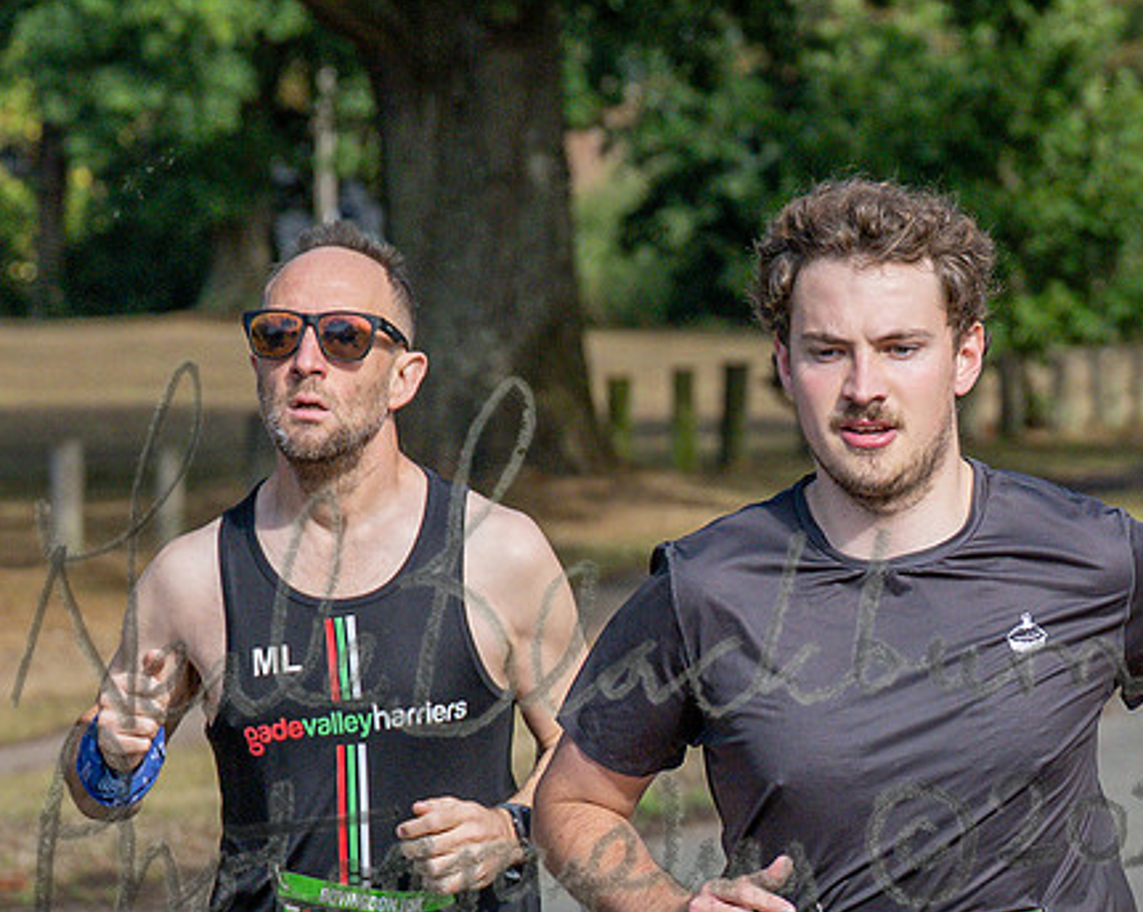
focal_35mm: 315
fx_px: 10646
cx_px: 840
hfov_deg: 6.1
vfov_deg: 4.9
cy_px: 676
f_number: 4
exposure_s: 1/3200
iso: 400
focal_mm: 70
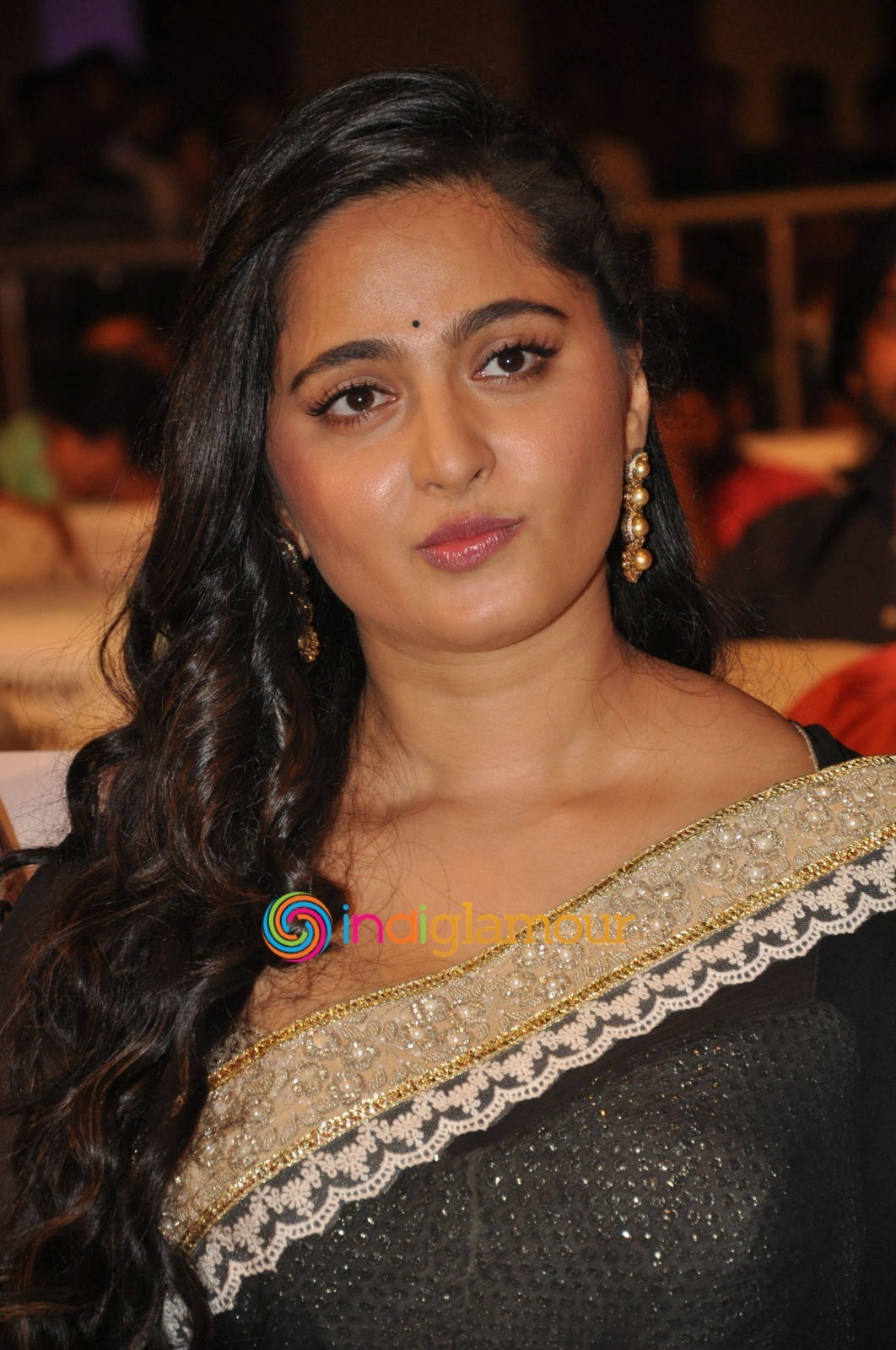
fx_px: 5897
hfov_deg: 8.7
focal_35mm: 158
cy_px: 675
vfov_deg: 13.1
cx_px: 448
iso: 800
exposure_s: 1/60
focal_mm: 105
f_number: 5.6
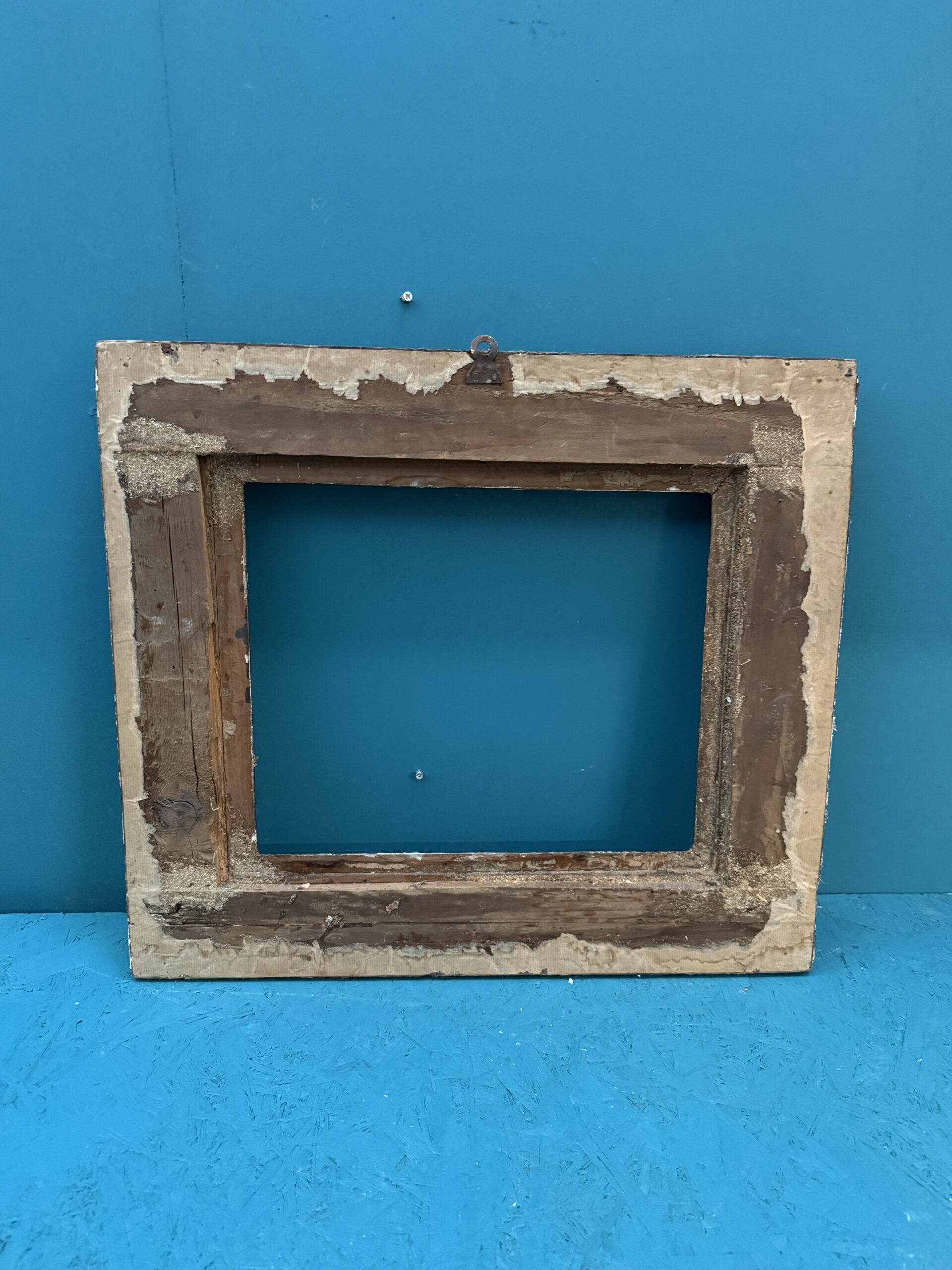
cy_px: 635
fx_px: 880
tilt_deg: -17.4
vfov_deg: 71.6
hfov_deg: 56.8
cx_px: 476
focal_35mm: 24
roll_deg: -0.3
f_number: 1.78
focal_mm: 6.76
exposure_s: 1/33
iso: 800
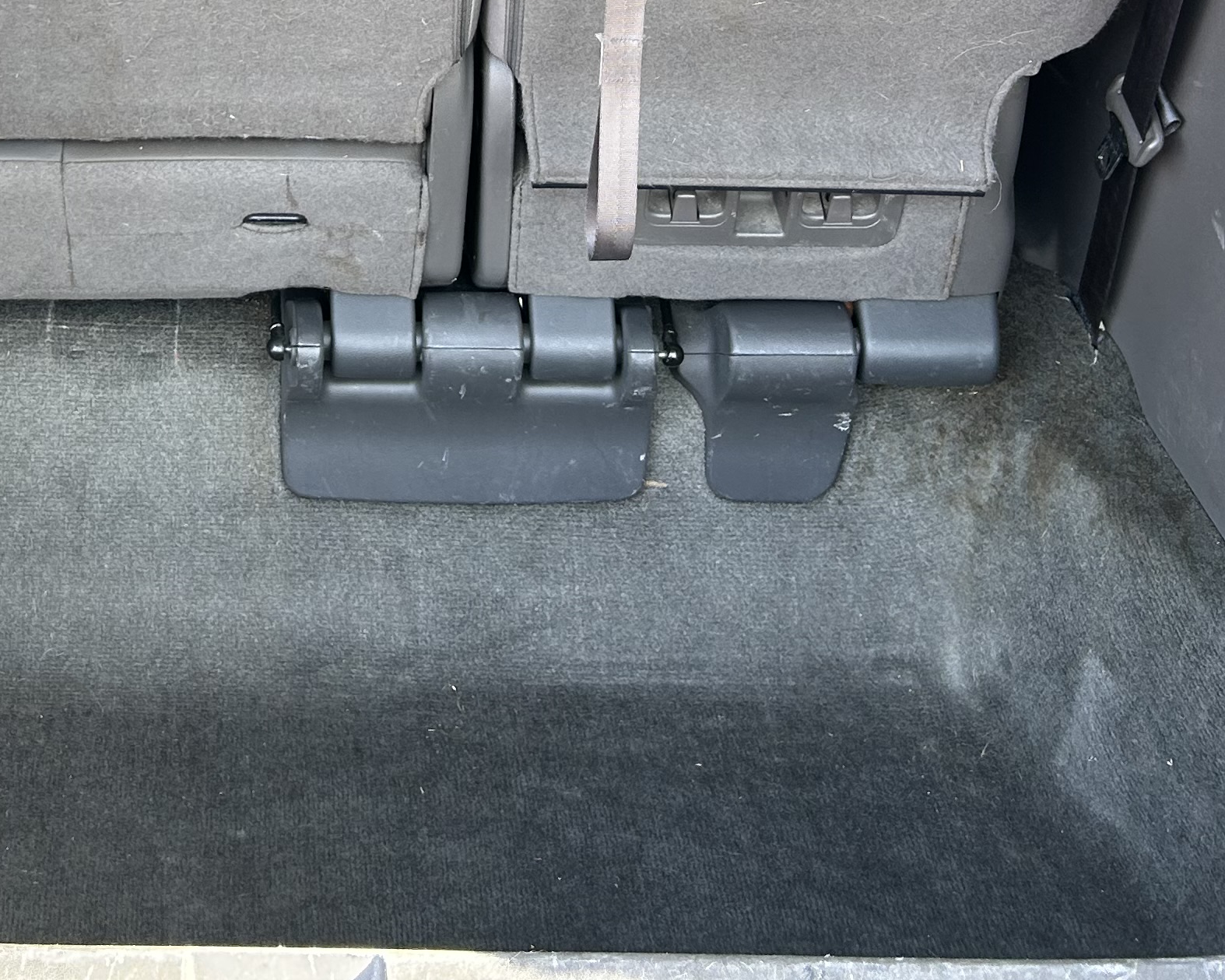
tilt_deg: -15.6
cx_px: 218
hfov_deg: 28.4
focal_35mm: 65
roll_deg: +0.2
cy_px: -195
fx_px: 2356
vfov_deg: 21.8
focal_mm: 5.7
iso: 64
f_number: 1.5
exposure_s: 1/121
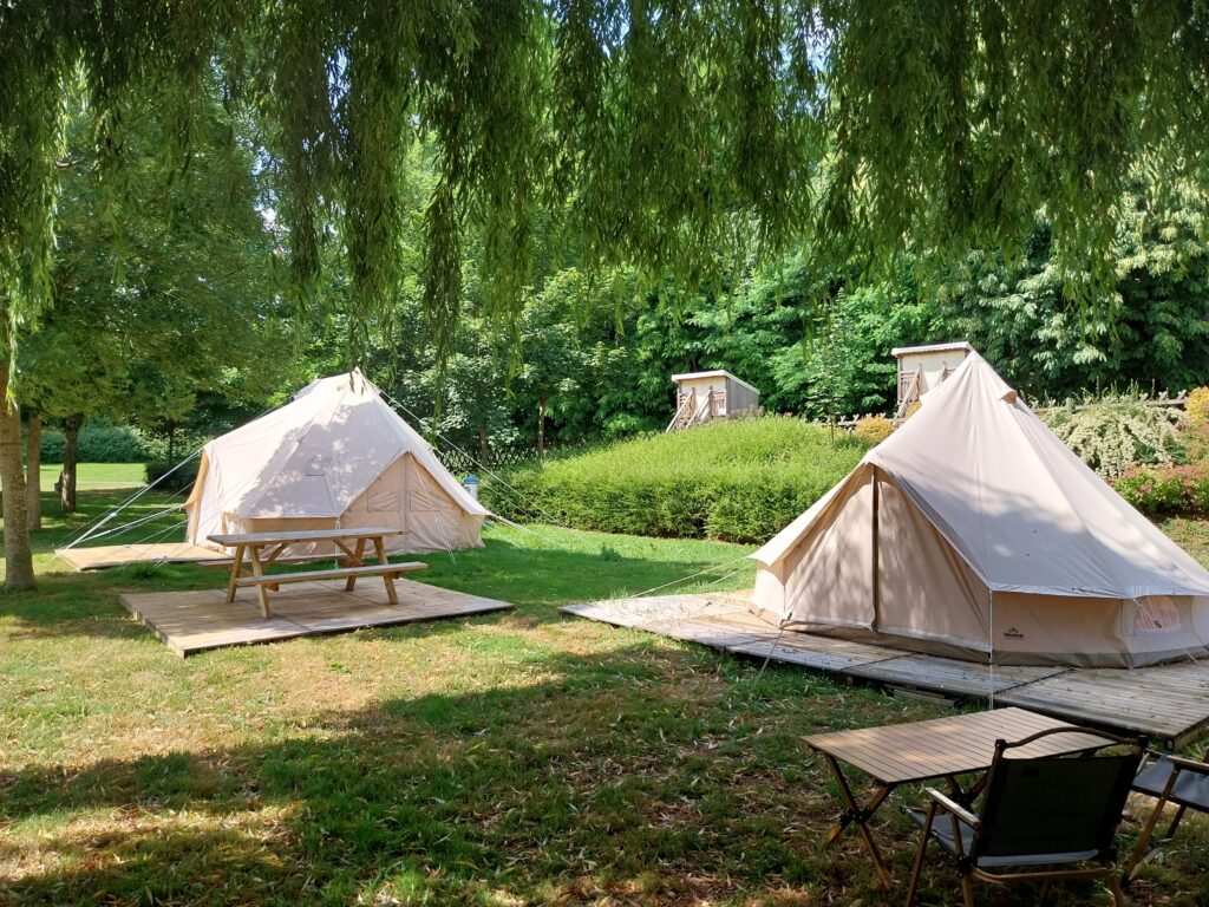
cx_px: 604
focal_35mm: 26
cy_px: 454
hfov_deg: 67.3
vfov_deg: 53.1
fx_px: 908
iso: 25
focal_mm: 4
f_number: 1.8
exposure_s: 1/417
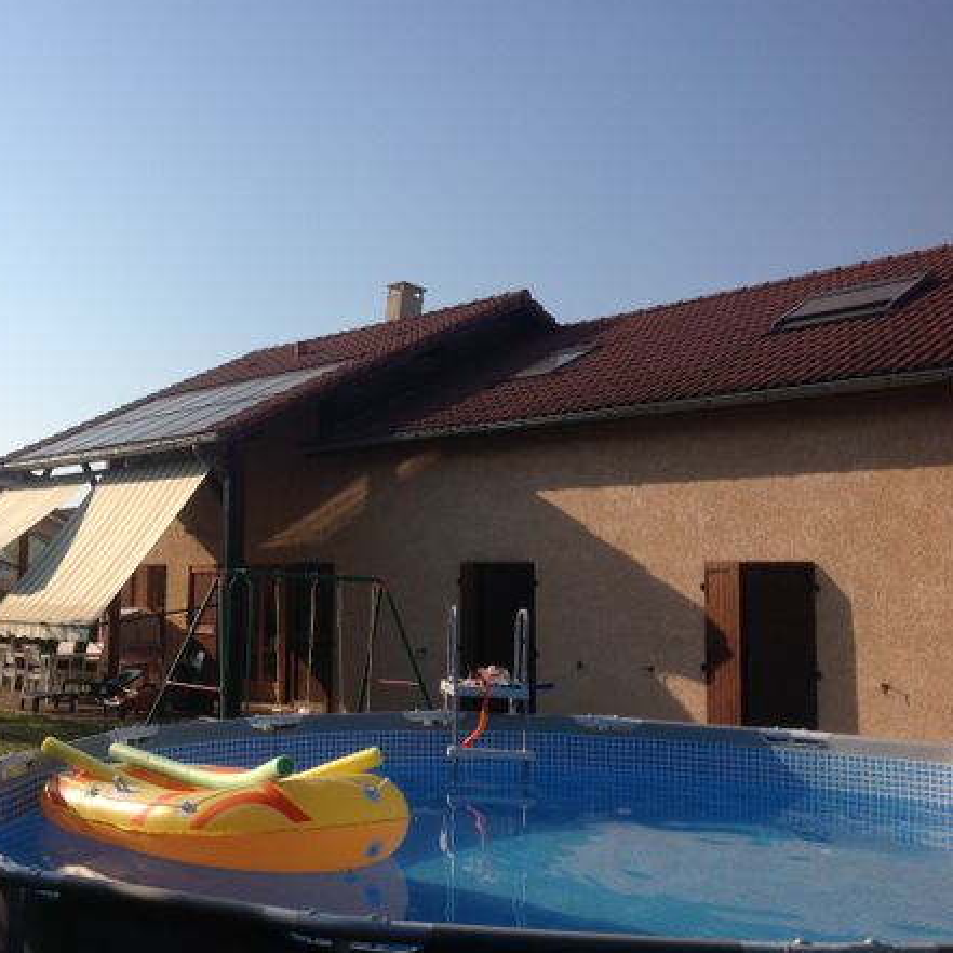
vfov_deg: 40.0
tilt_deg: +5.9
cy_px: 471
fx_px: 1308
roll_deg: -2.0
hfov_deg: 39.5
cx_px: 311
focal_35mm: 42
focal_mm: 4.28
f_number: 2.4
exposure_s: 1/2160
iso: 50
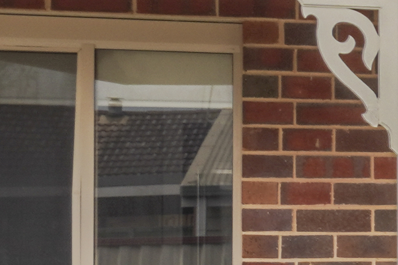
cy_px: 213
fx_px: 1691
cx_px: 975
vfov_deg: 8.9
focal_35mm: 153
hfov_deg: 11.1
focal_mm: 14
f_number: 11
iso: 100
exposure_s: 1/200
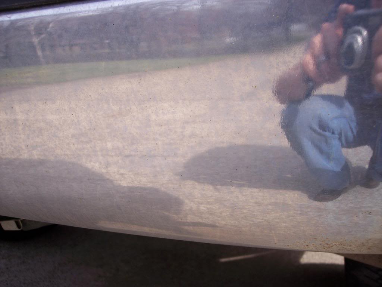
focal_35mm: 39
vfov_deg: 36.8
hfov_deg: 47.9
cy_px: 144
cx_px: 191
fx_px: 430
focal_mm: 8
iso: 100
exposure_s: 1/350
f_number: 3.4
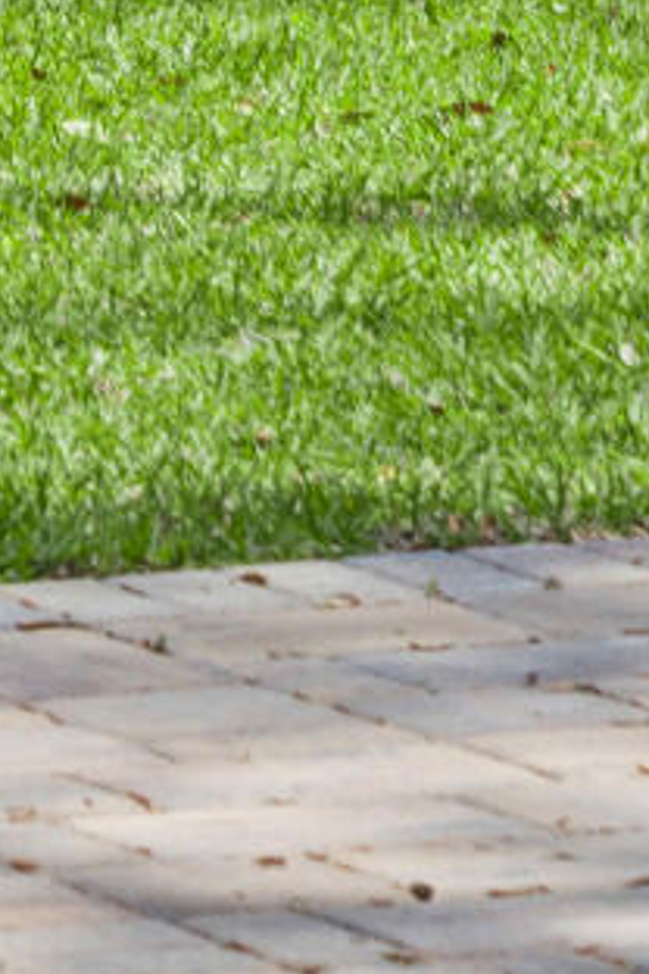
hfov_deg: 2.8
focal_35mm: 481
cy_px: -2084
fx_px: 13006
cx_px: -739
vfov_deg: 4.1
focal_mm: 75
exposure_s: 1/320
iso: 250
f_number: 8
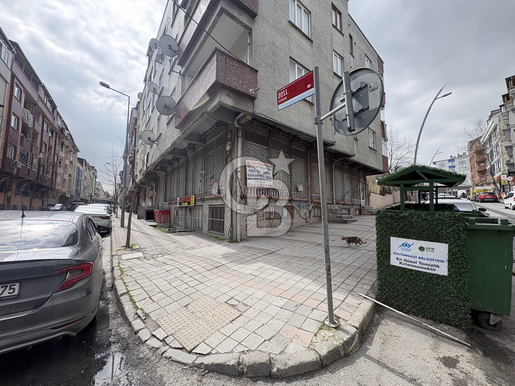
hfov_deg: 102.1
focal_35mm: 14
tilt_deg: +5.0
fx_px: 208
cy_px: 193
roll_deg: +0.3
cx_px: 258
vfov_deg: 85.7
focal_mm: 2.22
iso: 50
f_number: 2.2
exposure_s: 1/652
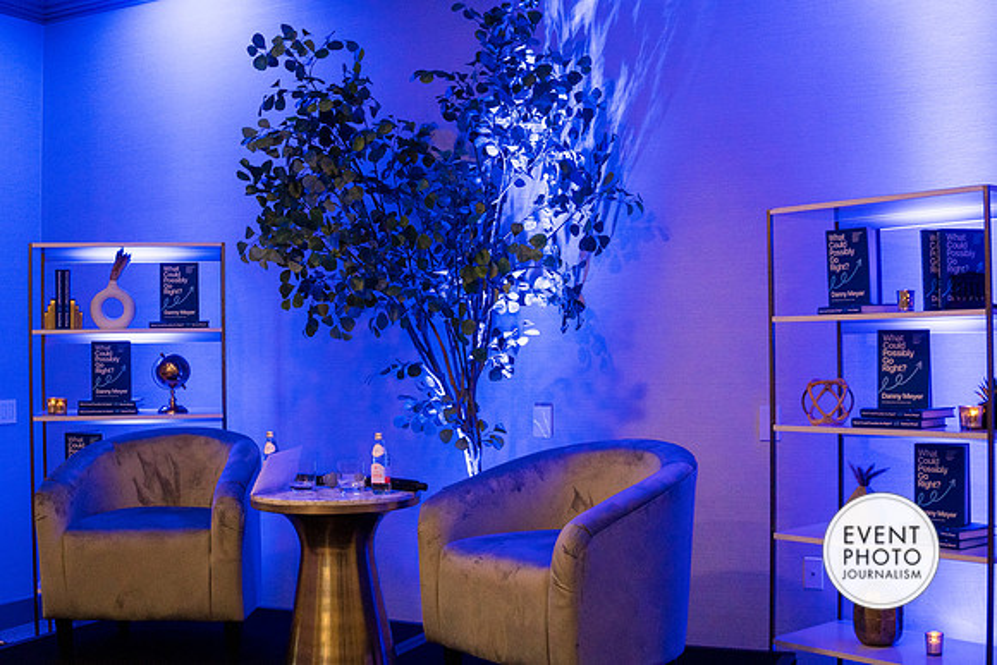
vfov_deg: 33.0
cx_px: 498
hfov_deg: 47.9
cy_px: 332
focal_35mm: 40
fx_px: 1122
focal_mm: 27
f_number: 4.5
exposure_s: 1/160
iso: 1600
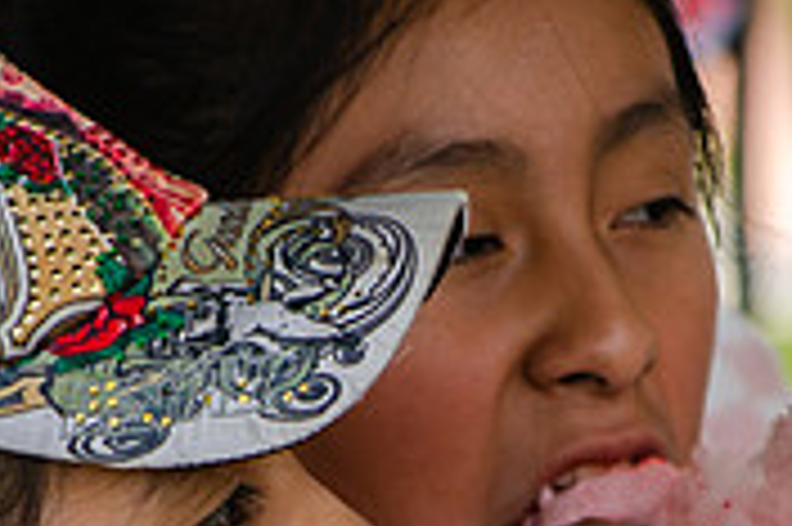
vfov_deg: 1.9
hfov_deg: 2.9
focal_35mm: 715
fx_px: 15715
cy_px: 598
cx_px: 423
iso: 200
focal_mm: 145
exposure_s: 1/500
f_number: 5.6
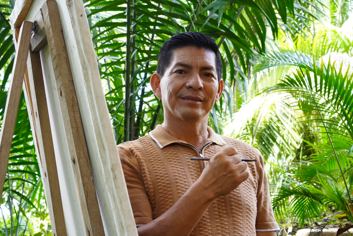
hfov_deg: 32.5
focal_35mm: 62
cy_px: 124
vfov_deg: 22.1
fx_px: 604
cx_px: 203
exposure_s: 1/60
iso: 1000
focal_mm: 35
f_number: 8
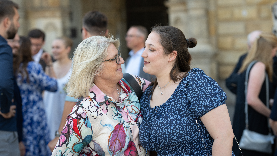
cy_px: 67
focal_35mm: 90
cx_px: 140
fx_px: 661
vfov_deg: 13.4
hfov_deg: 23.7
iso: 100
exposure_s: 1/320
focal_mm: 85
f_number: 2.8
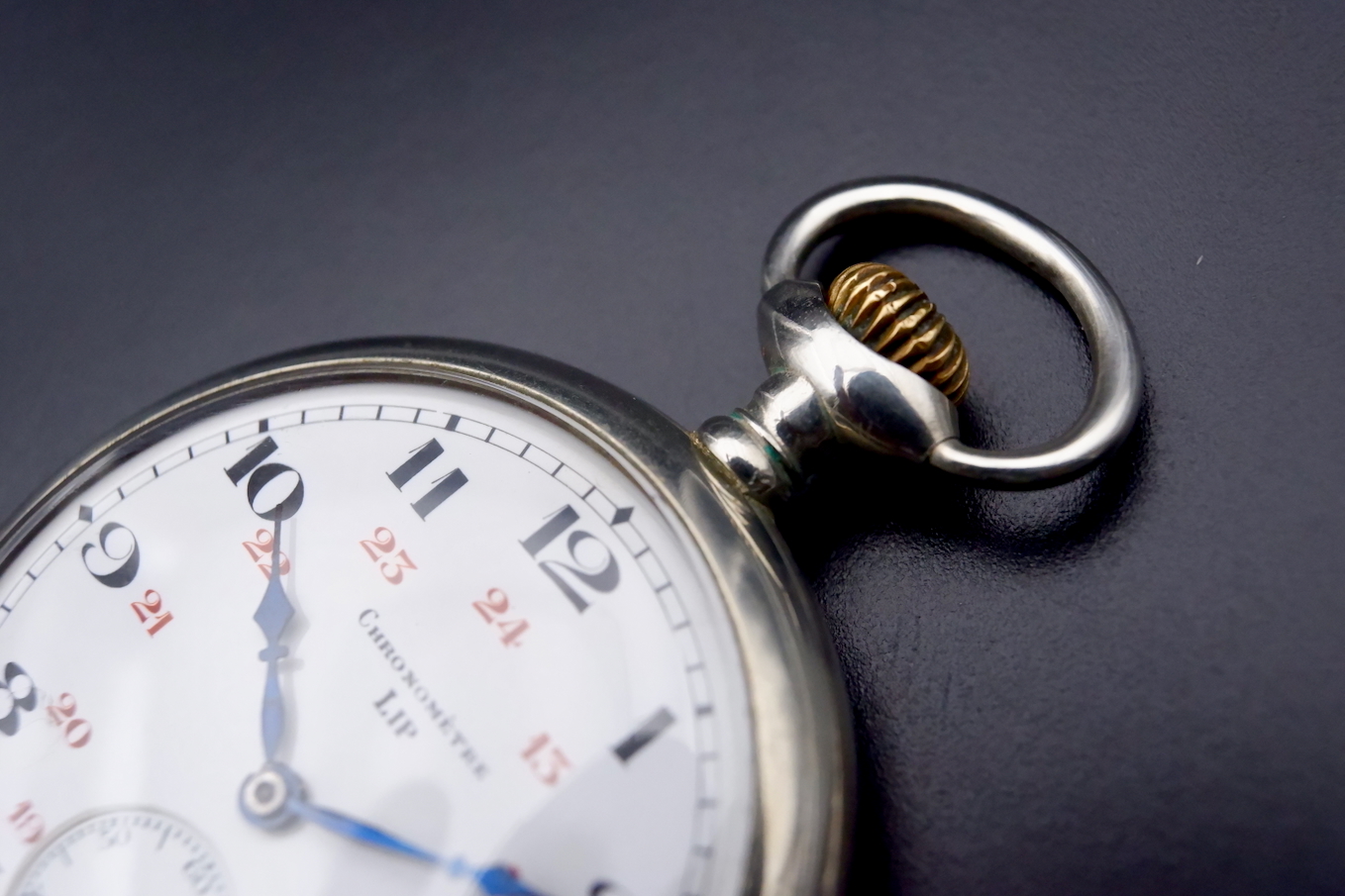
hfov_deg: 47.4
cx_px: 672
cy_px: 448
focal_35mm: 41
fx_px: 1532
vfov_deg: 32.6
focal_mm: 27.7
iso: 6400
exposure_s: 1/4000
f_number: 6.4
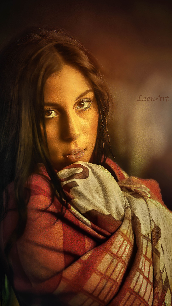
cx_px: 71
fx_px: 729
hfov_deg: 13.4
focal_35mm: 90
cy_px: 153
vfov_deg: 23.7
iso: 1600
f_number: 2.8
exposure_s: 1/1250
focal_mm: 85
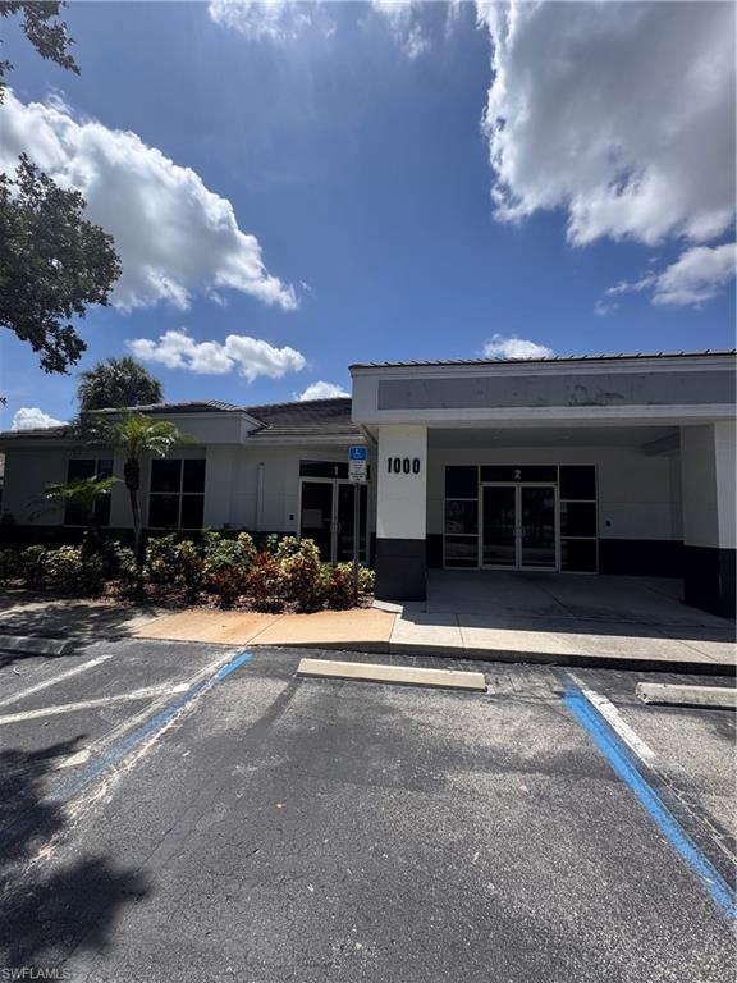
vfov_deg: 102.1
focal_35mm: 14
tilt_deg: +4.4
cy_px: 492
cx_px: 368
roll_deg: -0.6
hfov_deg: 85.7
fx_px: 397
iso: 50
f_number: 2.2
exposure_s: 1/2273
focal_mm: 2.22
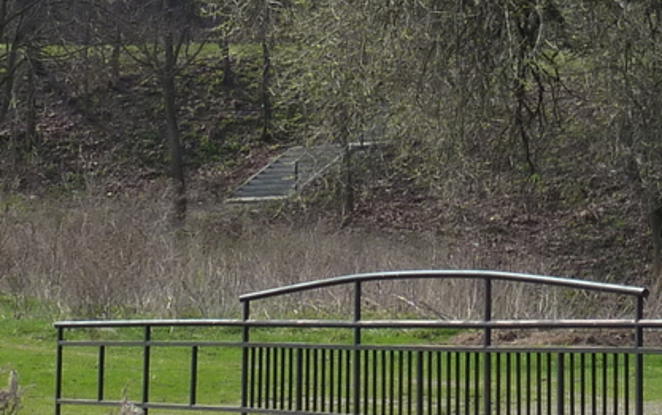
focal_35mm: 183
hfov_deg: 11.3
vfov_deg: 7.1
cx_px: 741
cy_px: -154
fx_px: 3303
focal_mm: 7.3
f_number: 5
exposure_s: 1/500
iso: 125
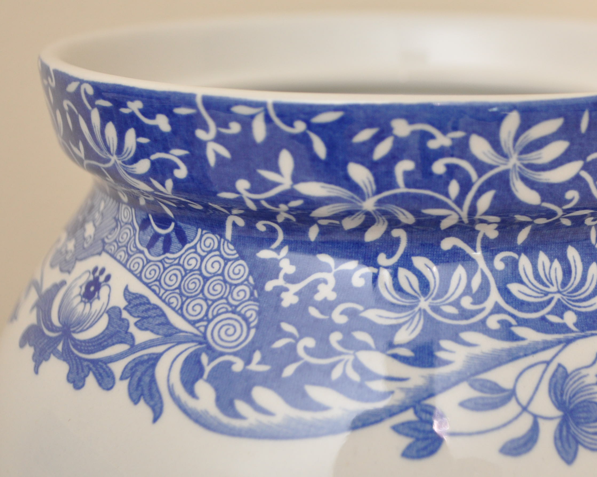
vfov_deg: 21.9
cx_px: 405
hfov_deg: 27.0
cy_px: 225
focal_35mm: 70
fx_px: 1237
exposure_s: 1/100
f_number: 4.2
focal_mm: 26
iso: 640
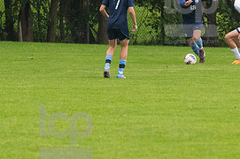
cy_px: 13
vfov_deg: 2.1
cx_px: 191
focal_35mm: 643
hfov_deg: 3.2
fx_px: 4281
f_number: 4.5
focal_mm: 200
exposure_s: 1/2000
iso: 2500
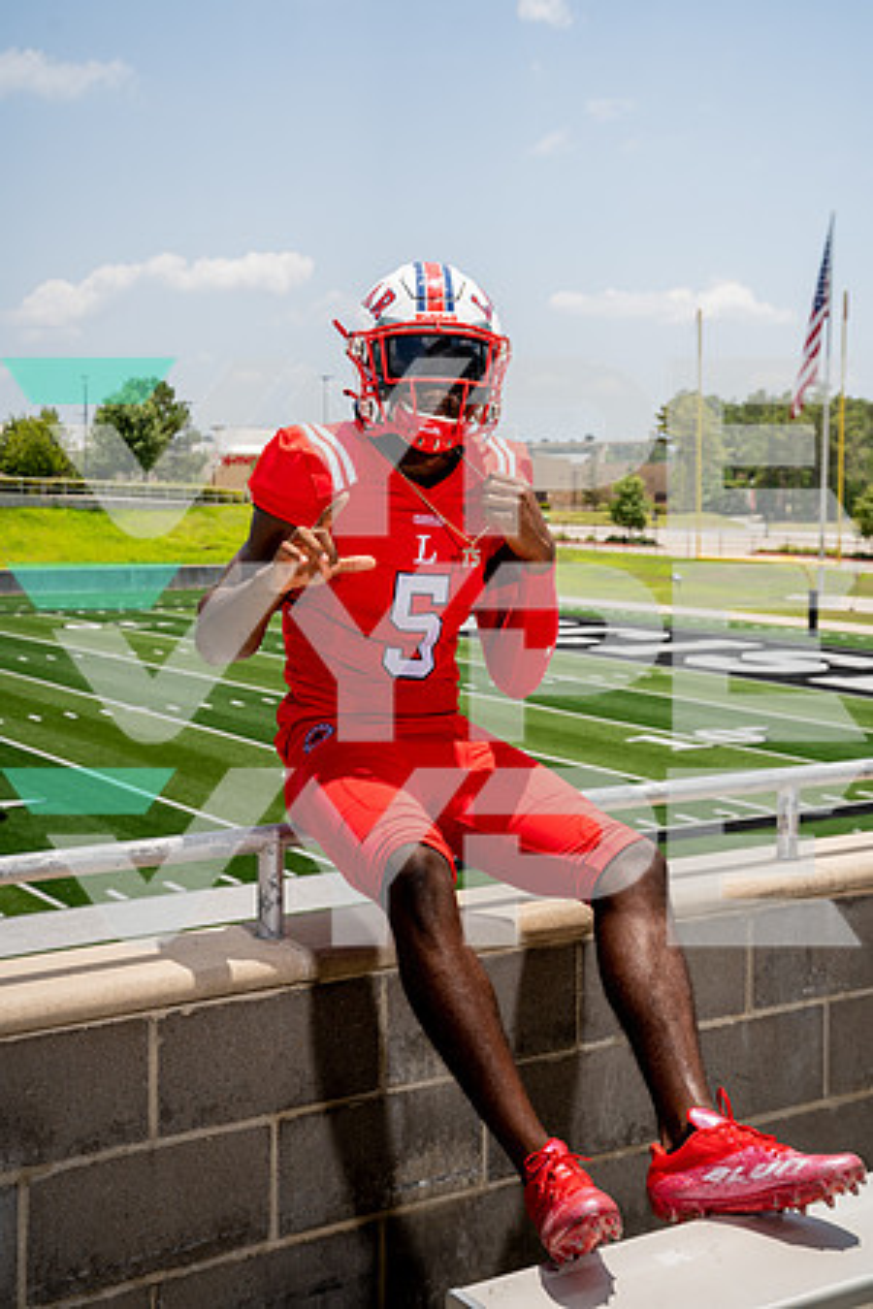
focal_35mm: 49
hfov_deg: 27.5
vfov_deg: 40.3
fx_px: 1782
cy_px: 654
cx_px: 436
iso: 100
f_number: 7.1
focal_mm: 49
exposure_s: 1/250
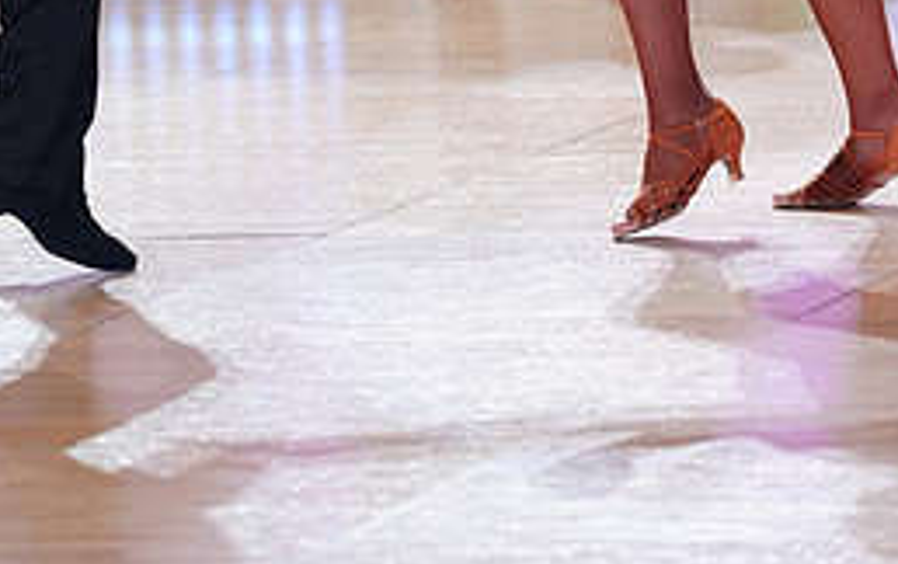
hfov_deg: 5.7
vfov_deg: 3.6
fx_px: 8969
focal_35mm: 366
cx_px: 305
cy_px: -425
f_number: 2.8
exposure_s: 1/400
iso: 2000
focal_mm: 160
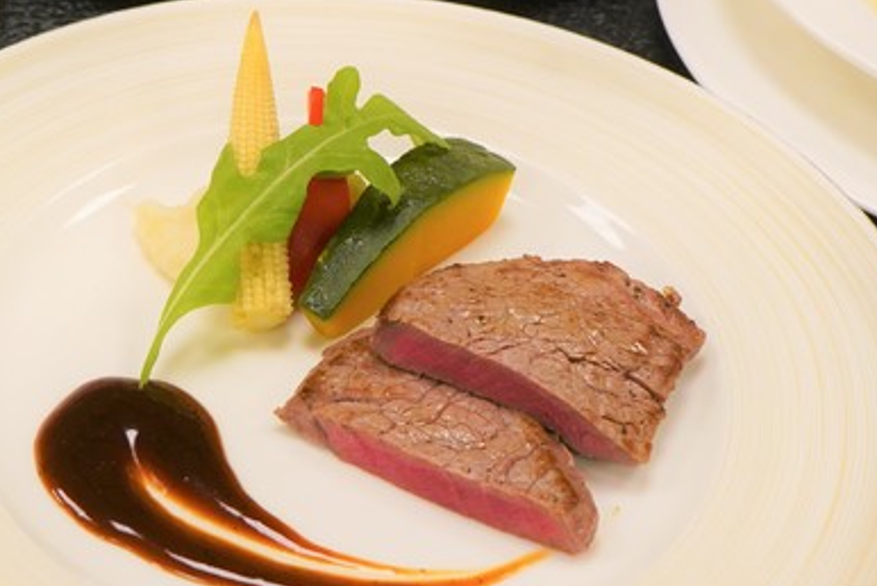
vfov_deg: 16.6
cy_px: 134
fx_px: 1999
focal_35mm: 82
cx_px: 250
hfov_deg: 24.5
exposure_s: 1/125
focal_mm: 33
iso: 2500
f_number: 7.1
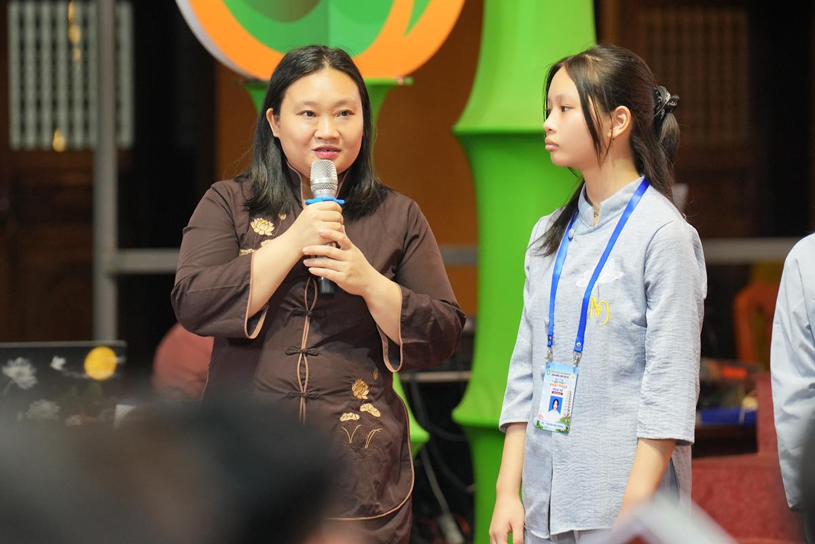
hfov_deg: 6.9
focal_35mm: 300
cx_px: 408
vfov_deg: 4.6
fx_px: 6791
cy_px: 272
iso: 2000
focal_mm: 200
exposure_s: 1/100
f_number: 3.2
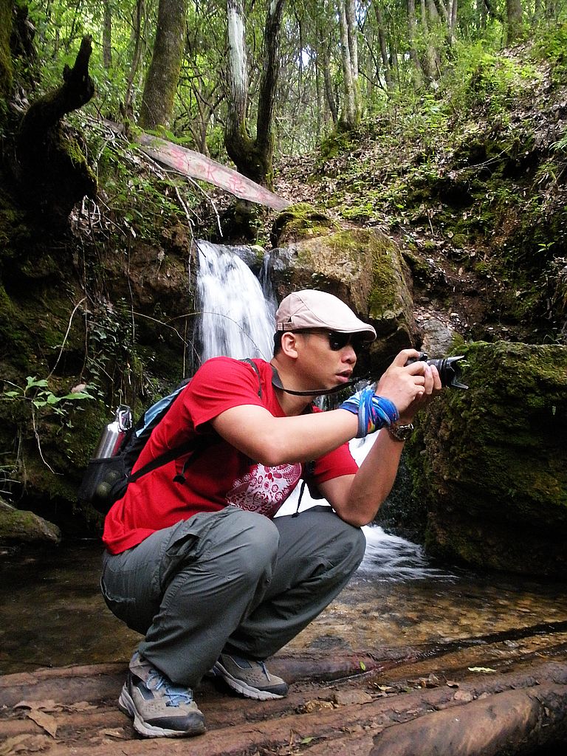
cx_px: 284
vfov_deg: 51.4
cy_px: 378
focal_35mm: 36
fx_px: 786
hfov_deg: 39.7
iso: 400
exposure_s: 1/22.1
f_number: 3.5
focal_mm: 6.3
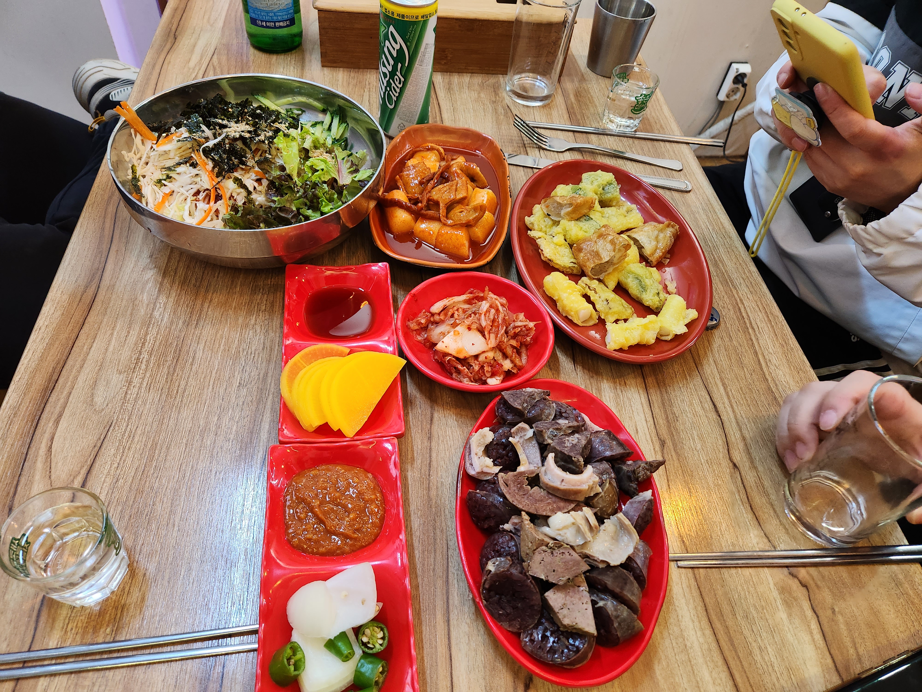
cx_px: 461
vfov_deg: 58.9
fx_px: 613
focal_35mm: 23
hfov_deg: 73.9
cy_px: 346
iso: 250
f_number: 1.8
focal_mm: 5.4
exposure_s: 1/120
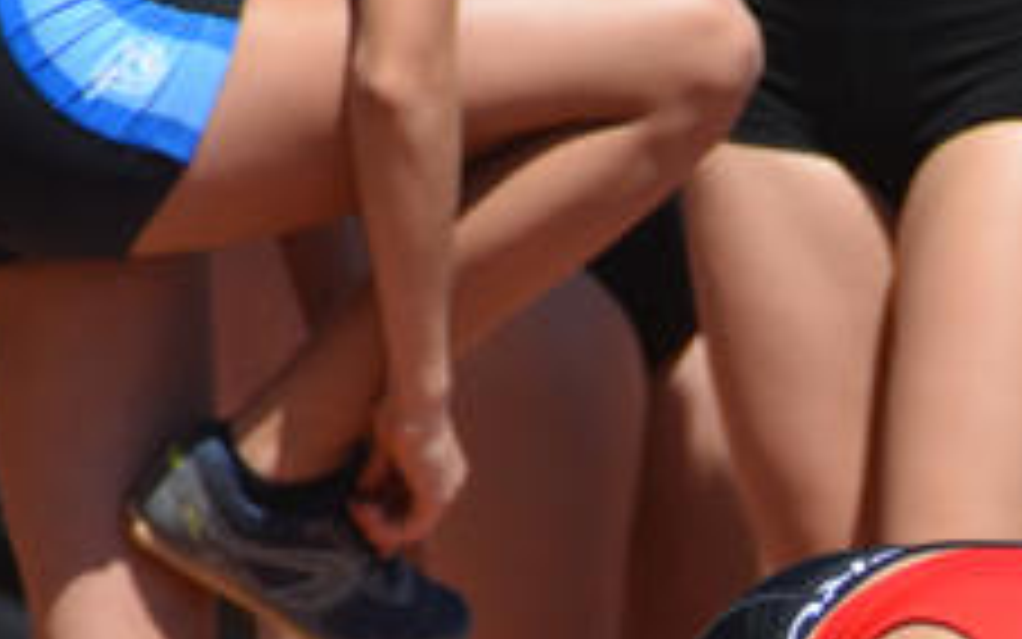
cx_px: 1423
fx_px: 33710
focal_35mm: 1210
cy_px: 1134
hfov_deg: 1.7
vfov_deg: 1.1
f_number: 6.3
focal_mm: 200
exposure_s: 1/1600
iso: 400
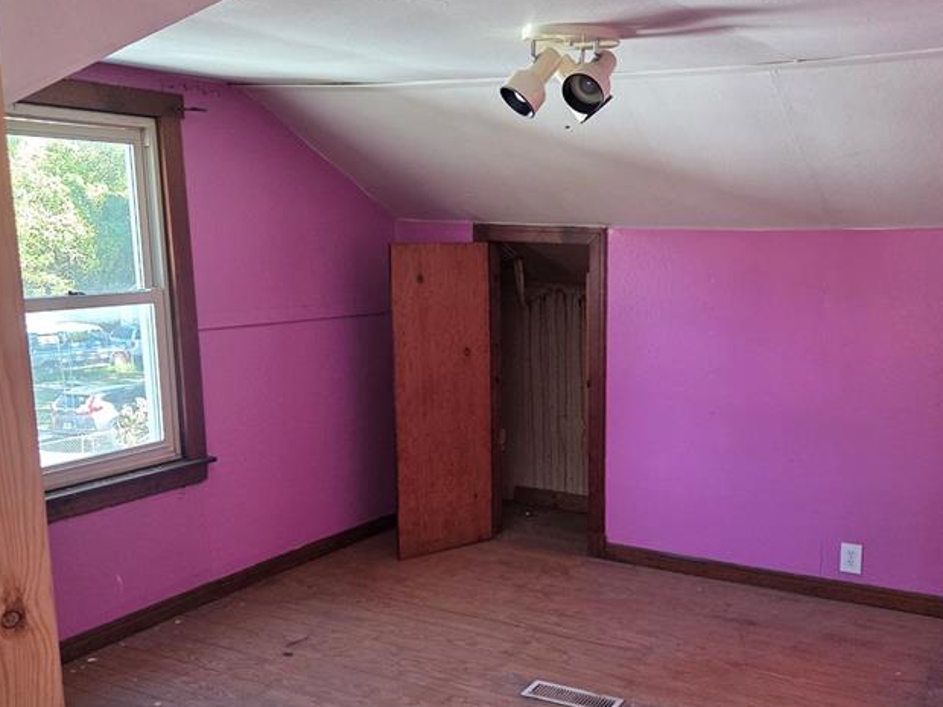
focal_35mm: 38
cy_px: 429
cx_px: 551
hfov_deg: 48.8
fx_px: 1035
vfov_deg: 37.6
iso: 160
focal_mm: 5.4
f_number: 1.8
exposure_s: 1/120
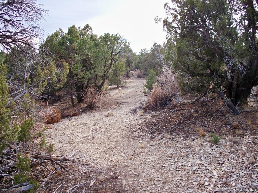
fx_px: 261
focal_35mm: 35
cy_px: 96
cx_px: 129
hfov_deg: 52.6
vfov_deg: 40.7
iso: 80
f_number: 2.8
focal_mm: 7.54
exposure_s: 1/500
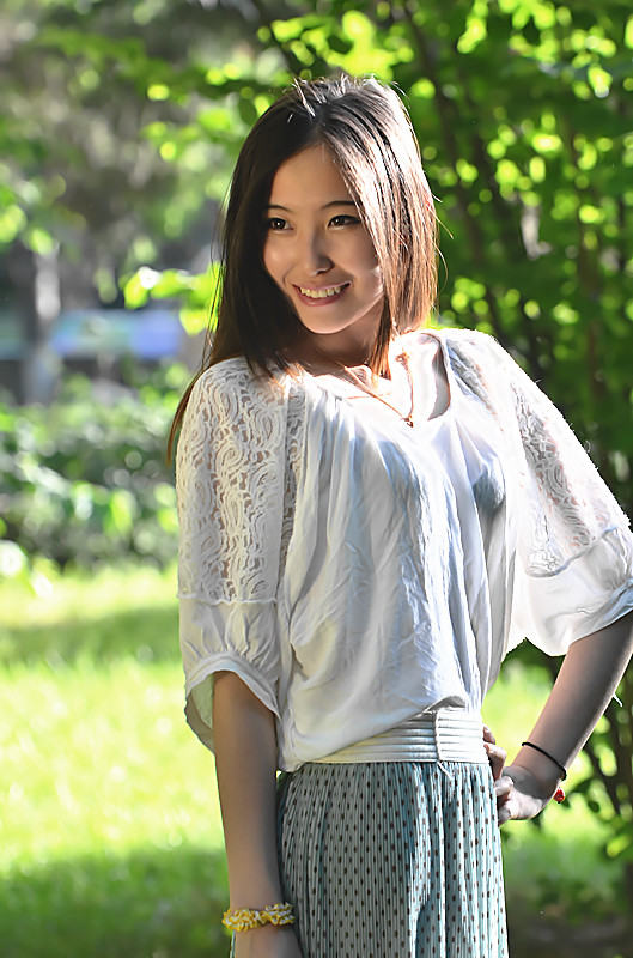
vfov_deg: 10.6
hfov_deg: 7.0
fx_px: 5172
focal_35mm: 195
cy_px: 479
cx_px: 316
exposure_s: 1/320
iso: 400
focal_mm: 130
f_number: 4.5
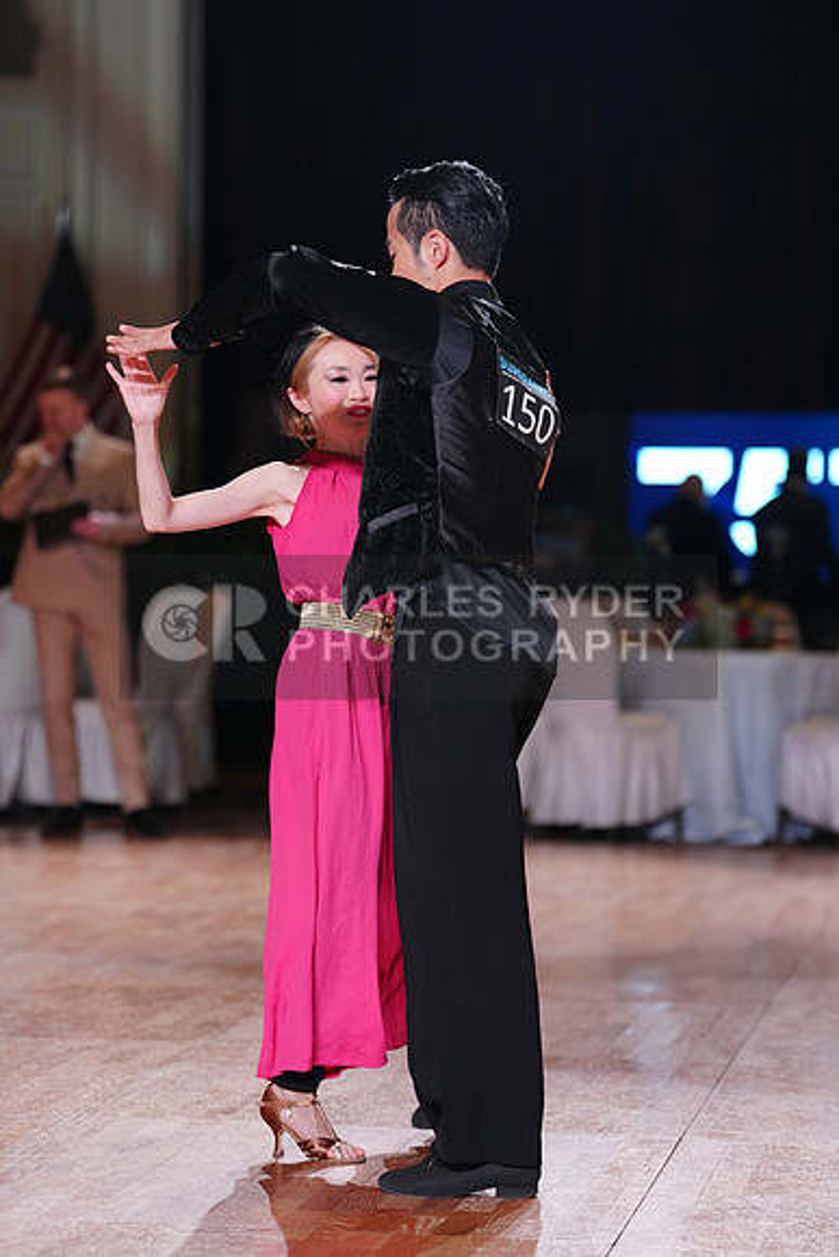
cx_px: 420
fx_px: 3843
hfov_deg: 12.5
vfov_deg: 18.6
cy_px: 628
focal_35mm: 110
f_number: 2.8
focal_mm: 110
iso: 1000
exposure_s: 1/400
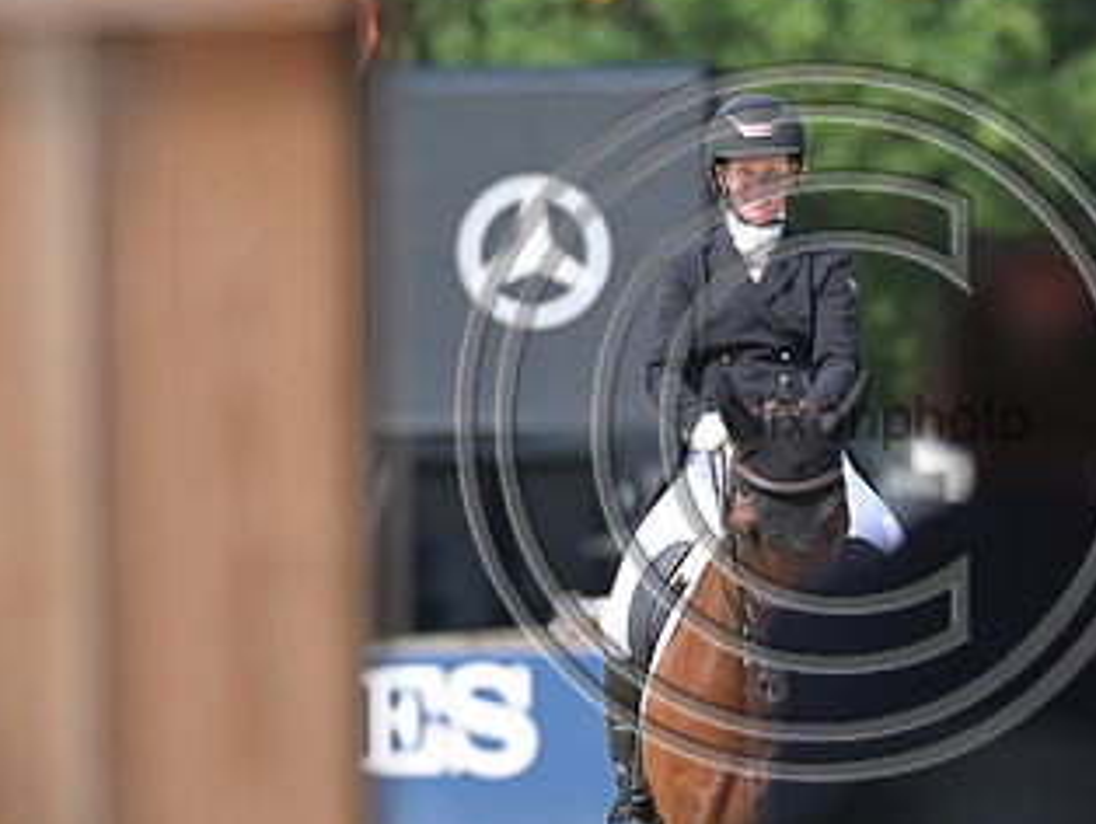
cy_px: 372
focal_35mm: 710
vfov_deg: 2.1
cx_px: 778
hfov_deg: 2.8
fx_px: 22497
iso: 560
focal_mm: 400
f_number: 5
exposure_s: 1/1250
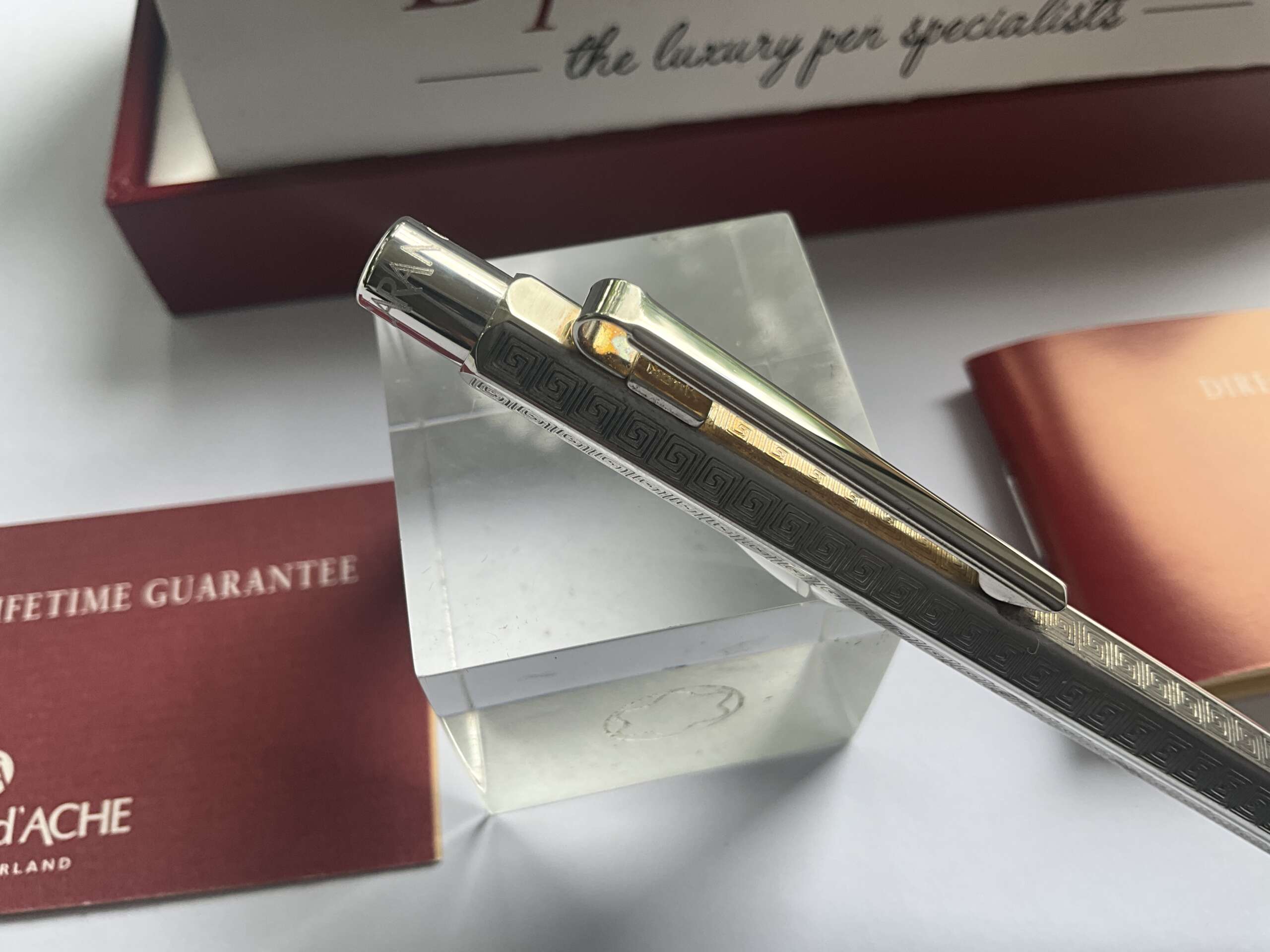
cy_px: 476
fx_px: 1064
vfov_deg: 48.2
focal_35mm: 29
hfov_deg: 61.7
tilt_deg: -59.8
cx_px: 635
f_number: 1.8
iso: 20
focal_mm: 3
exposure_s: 1/140
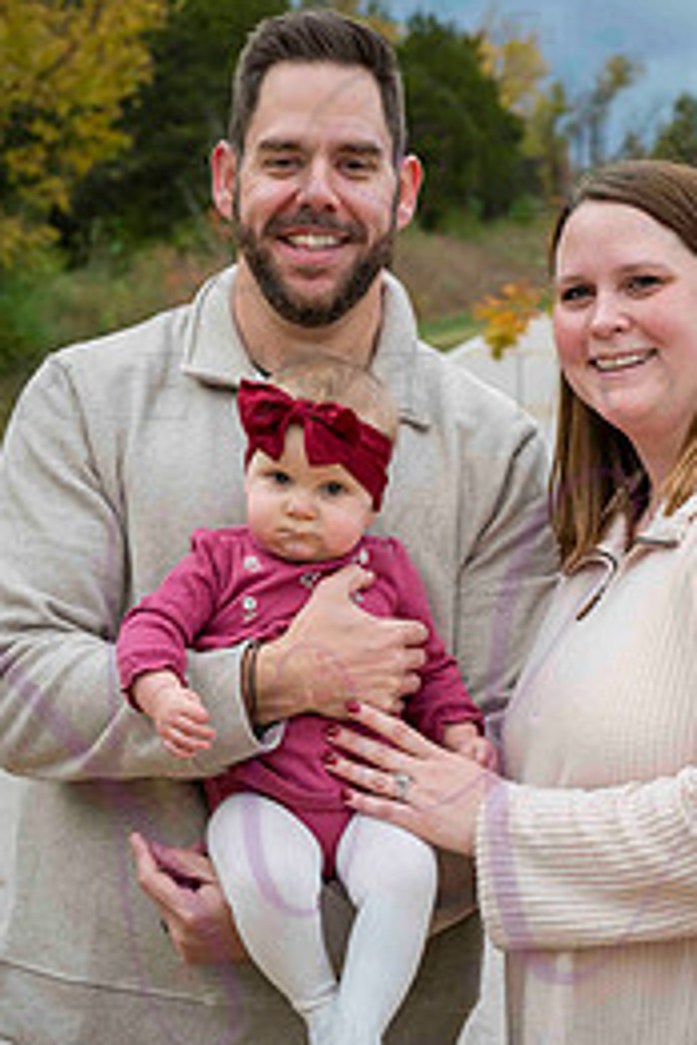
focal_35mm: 105
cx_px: 405
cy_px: 529
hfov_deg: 13.0
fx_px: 3049
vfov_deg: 19.5
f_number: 6.3
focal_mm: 61
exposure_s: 1/640
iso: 400
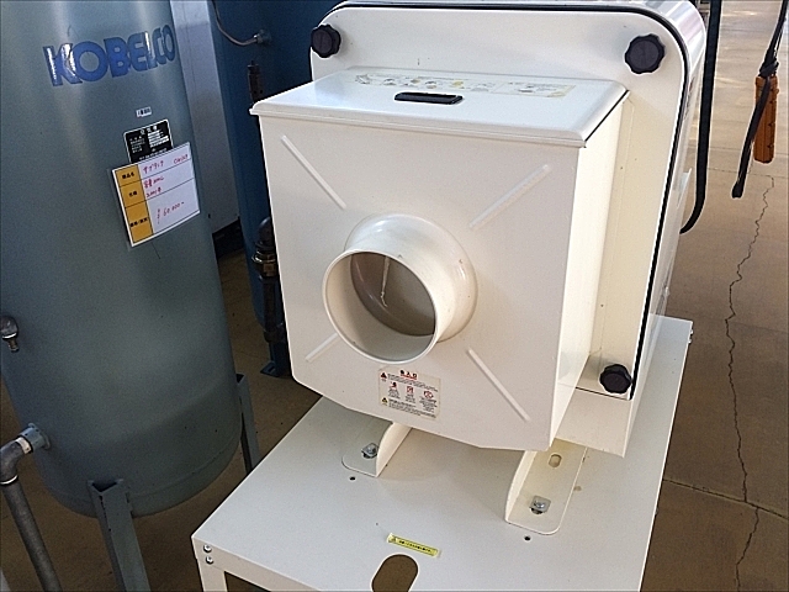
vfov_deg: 48.2
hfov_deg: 61.7
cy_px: 296
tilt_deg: -28.8
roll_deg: +2.3
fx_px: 661
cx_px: 394
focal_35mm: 29
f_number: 2.2
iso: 40
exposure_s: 1/40
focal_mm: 4.15
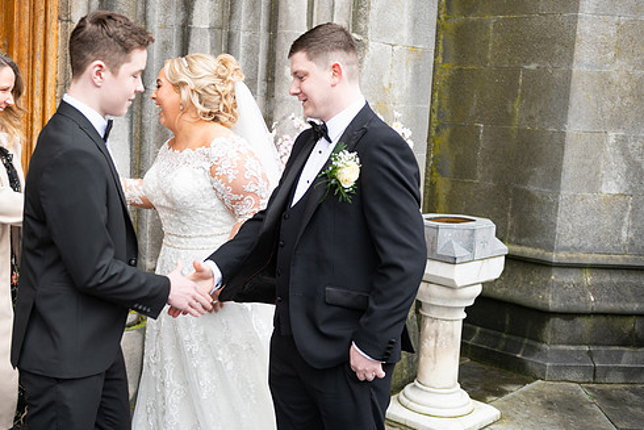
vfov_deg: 29.9
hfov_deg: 43.5
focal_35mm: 45
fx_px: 805
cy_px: 193
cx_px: 276
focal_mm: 38
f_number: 3.5
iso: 125
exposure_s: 1/160
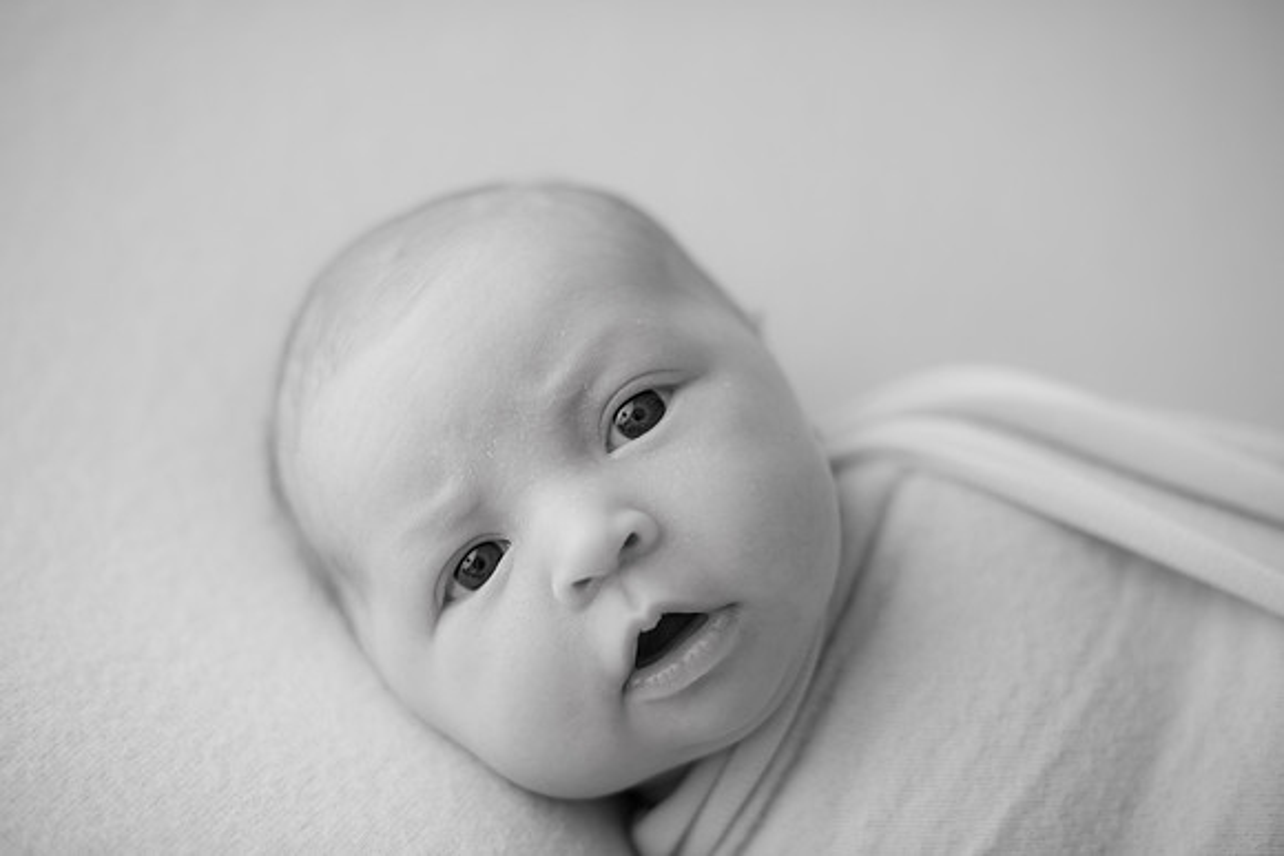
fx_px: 1784
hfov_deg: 39.6
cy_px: 428
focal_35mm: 50
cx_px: 642
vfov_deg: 27.0
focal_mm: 50
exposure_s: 1/160
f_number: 2.5
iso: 100
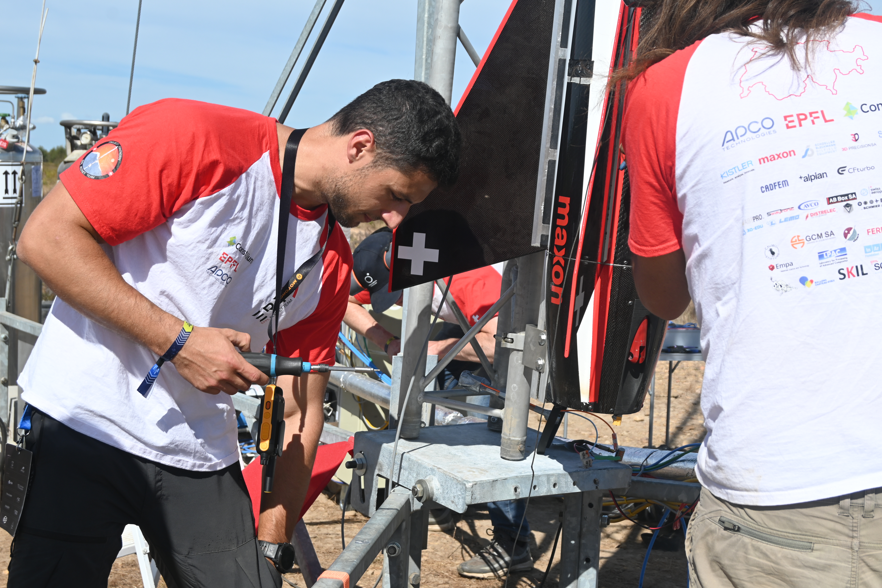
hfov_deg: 36.9
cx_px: 441
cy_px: 294
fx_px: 1323
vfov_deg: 25.1
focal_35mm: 54
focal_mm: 36
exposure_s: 1/400
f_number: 7.1
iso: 100
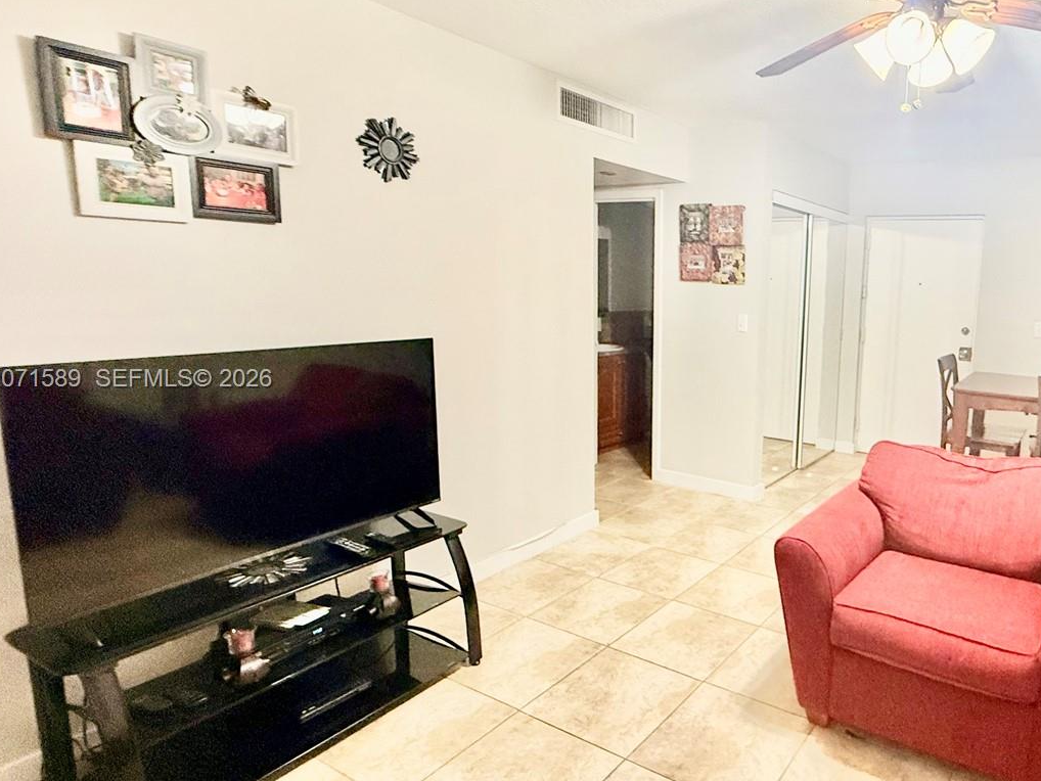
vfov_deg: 61.1
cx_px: 772
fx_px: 662
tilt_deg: -8.2
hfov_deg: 71.5
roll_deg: -1.7
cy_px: 380
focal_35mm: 22
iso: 500
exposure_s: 1/60
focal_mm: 2.22
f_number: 2.2
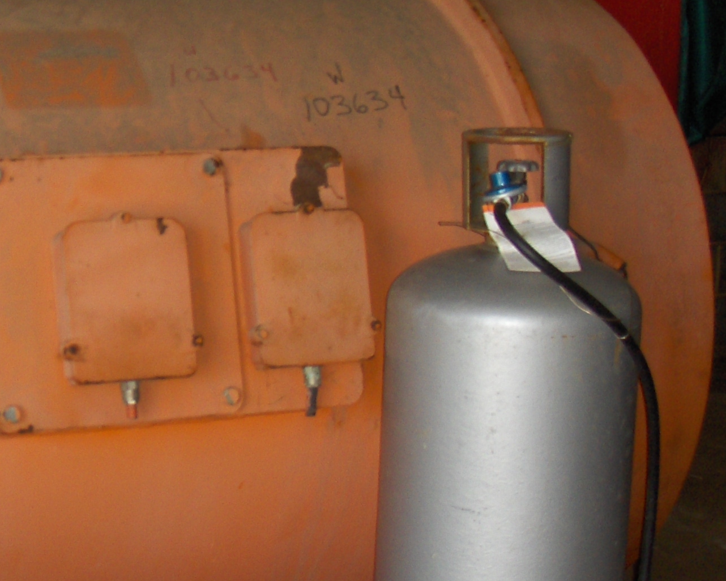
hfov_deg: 20.8
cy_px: 260
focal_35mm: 89
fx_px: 1913
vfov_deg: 17.3
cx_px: 8
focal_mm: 6.5
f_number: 3.5
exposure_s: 1/60
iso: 100
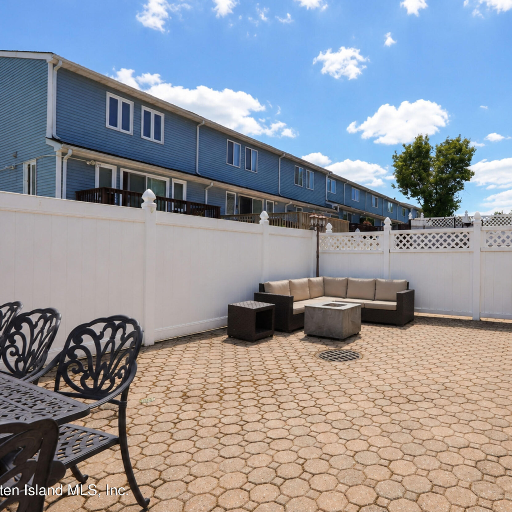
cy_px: 251
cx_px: 323
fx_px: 351
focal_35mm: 21
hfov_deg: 70.8
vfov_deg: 72.1
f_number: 9
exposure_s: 1/125
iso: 100
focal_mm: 16
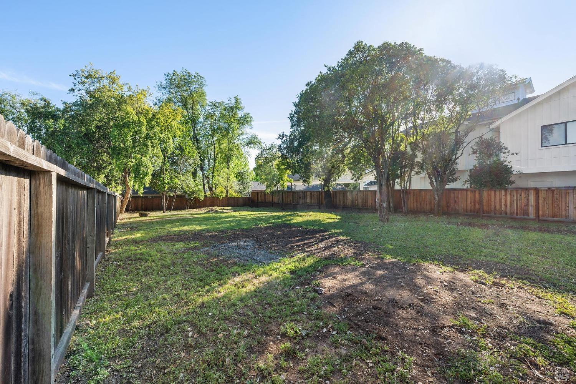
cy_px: 192
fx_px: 224
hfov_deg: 104.3
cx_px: 288
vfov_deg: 81.2
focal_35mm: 14
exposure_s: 1/80
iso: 100
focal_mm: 14
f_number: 8
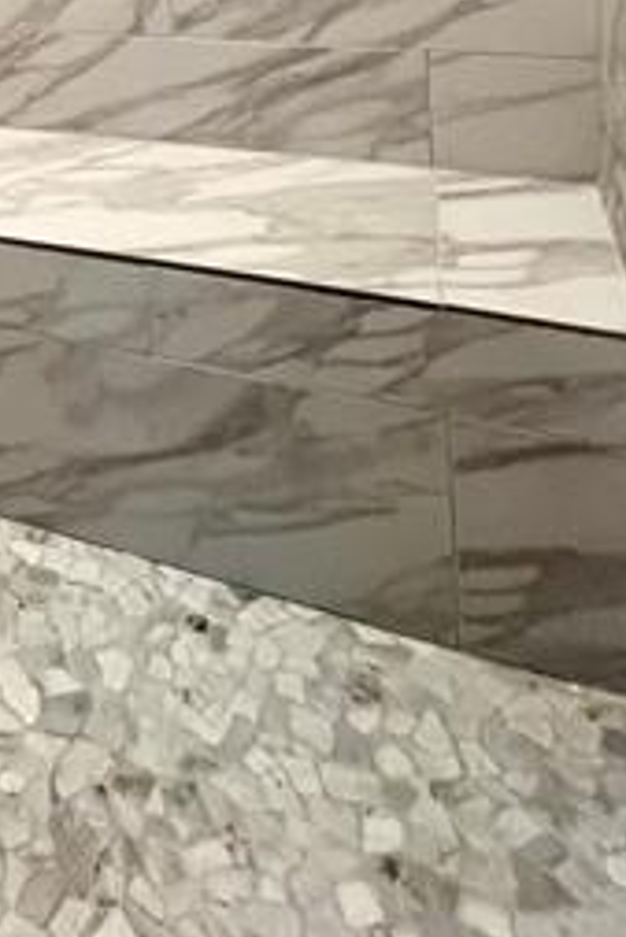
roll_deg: +8.9
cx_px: -370
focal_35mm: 41
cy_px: -156
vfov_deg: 37.4
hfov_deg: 23.9
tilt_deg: -9.8
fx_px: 1068
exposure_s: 1/60
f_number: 1.8
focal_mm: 1.57
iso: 200
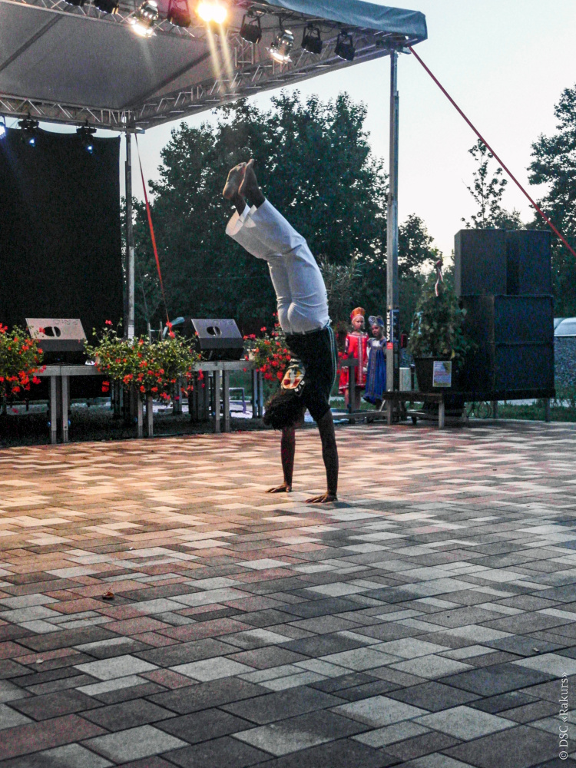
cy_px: 384
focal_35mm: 49
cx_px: 288
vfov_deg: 38.9
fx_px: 1087
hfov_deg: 29.7
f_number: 2.2
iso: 800
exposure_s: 1/45
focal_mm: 10.6
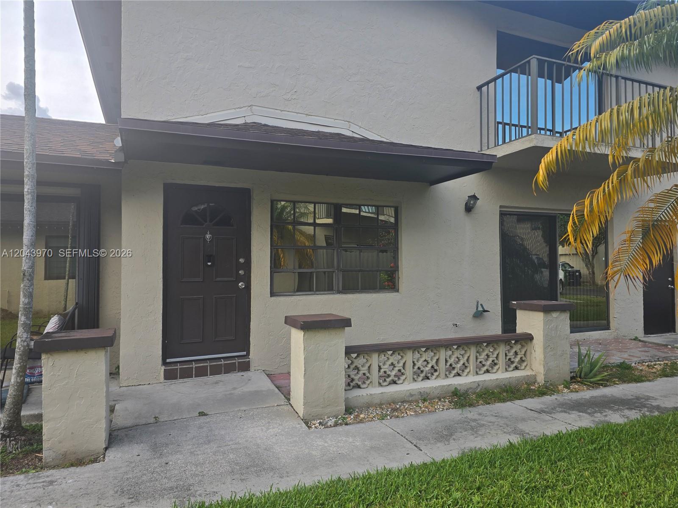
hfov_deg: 73.9
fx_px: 450
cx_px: 339
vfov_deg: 58.9
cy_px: 254
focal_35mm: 23
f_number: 1.7
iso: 40
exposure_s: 1/359
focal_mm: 6.3
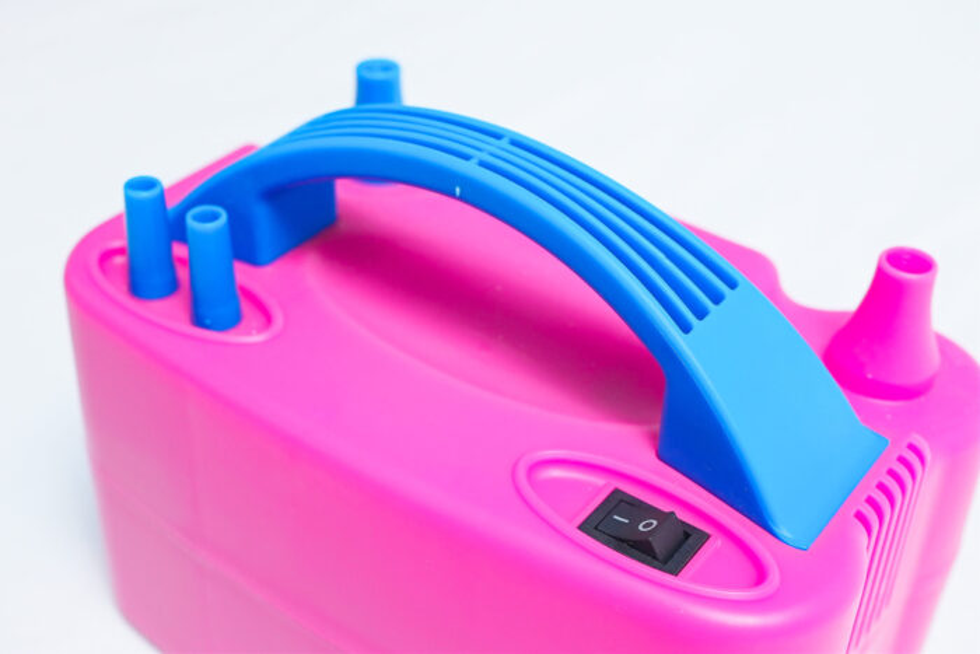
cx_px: 490
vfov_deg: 26.0
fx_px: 1416
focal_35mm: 52
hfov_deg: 38.2
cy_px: 327
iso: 2500
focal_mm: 35
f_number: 6.3
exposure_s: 1/160
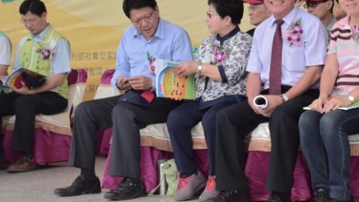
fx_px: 1143
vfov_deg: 10.1
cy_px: 32
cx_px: 242
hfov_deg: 17.8
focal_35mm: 120
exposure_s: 1/160
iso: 800
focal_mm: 48
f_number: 6.3
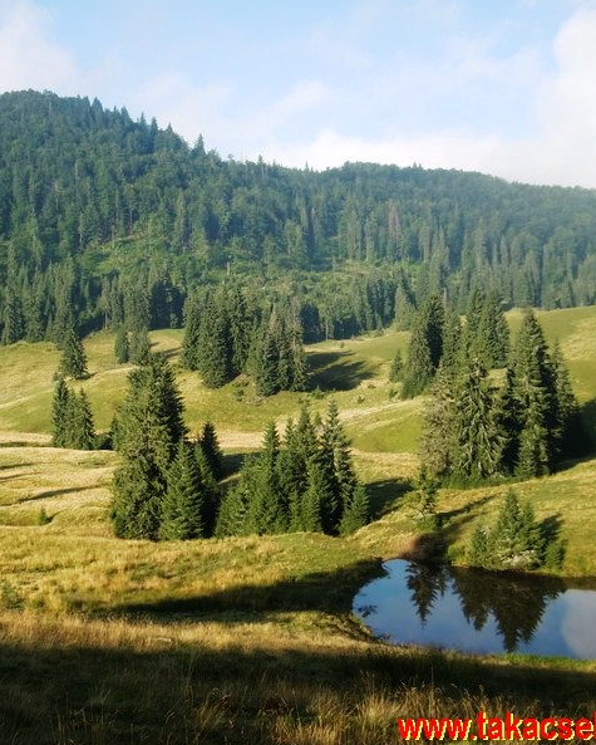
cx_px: 169
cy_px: 372
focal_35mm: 50
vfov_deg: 37.3
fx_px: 1102
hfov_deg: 29.9
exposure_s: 1/320
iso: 64
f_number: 3.9
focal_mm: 6.66
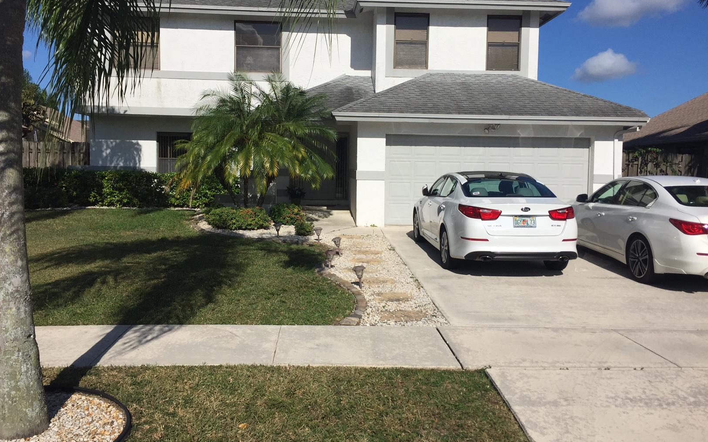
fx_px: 598
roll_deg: -0.9
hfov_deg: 61.2
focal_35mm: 31
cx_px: 355
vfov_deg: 40.5
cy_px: 200
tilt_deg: -2.9
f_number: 2.2
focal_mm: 4.15
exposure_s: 1/4950
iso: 32
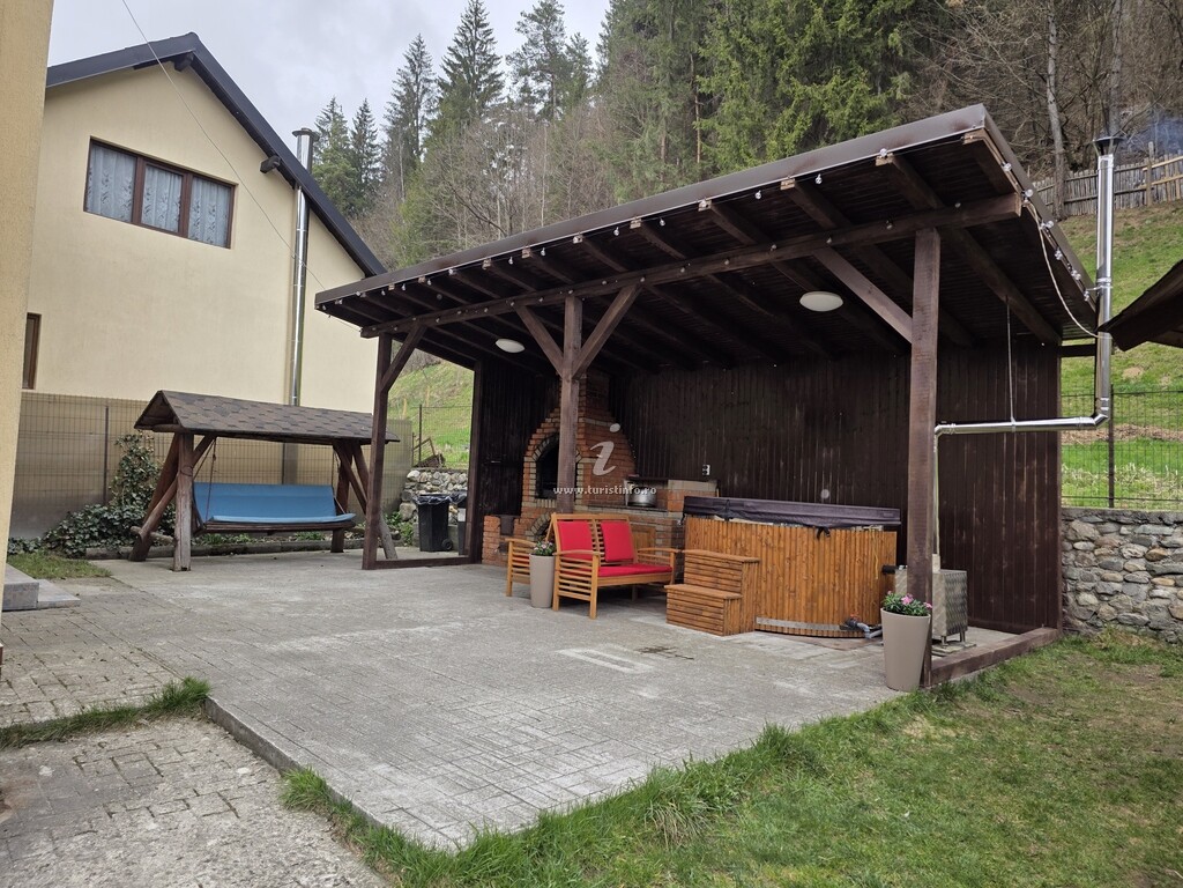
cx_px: 592
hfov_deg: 73.9
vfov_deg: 58.9
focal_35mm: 23
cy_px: 444
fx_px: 786
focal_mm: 6.3
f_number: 1.7
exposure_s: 1/2510
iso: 80
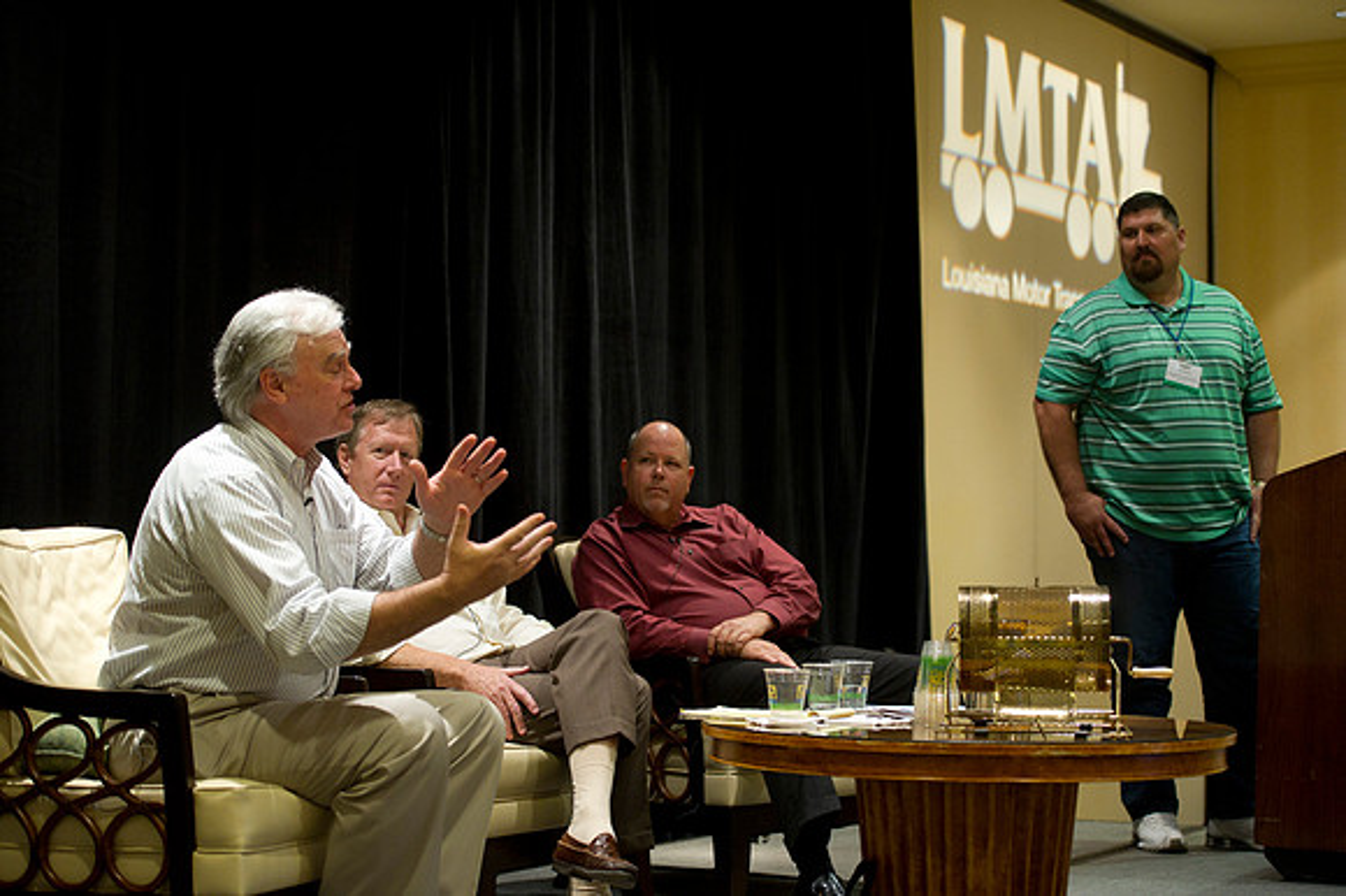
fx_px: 2616
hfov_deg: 28.9
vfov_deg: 19.4
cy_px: 448
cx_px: 673
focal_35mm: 70
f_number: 2.8
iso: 3200
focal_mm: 70
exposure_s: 1/125
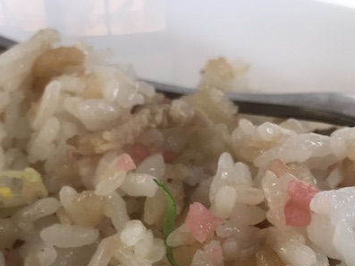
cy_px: 306
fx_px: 729
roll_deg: -4.9
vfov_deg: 19.7
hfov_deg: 26.7
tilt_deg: -39.1
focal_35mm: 71
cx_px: 59
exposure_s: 1/30
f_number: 1.8
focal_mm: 3.99
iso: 32
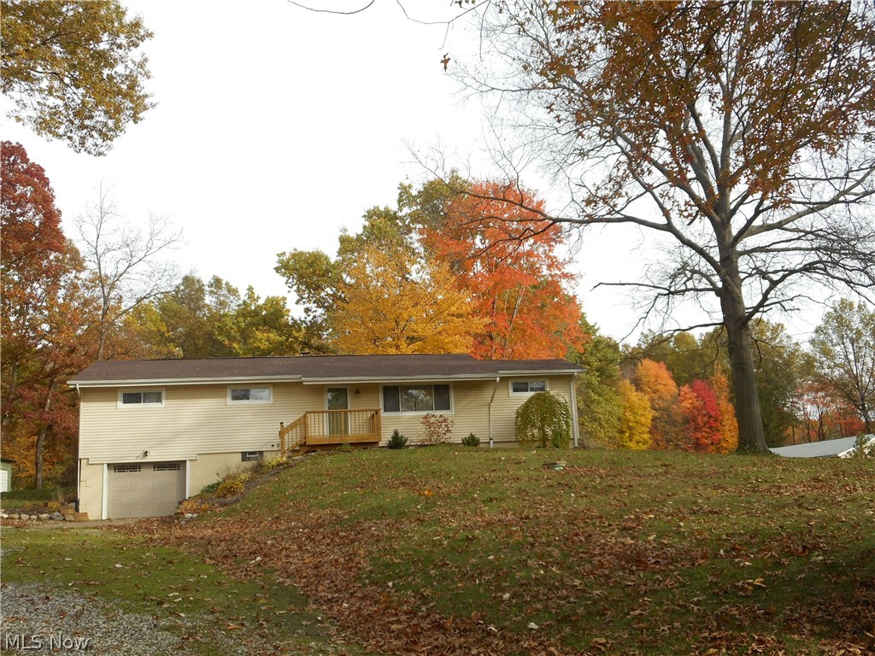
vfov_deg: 41.8
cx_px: 438
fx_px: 859
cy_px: 328
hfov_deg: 54.0
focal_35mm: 34
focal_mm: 6
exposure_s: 1/200
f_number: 4.2
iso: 80
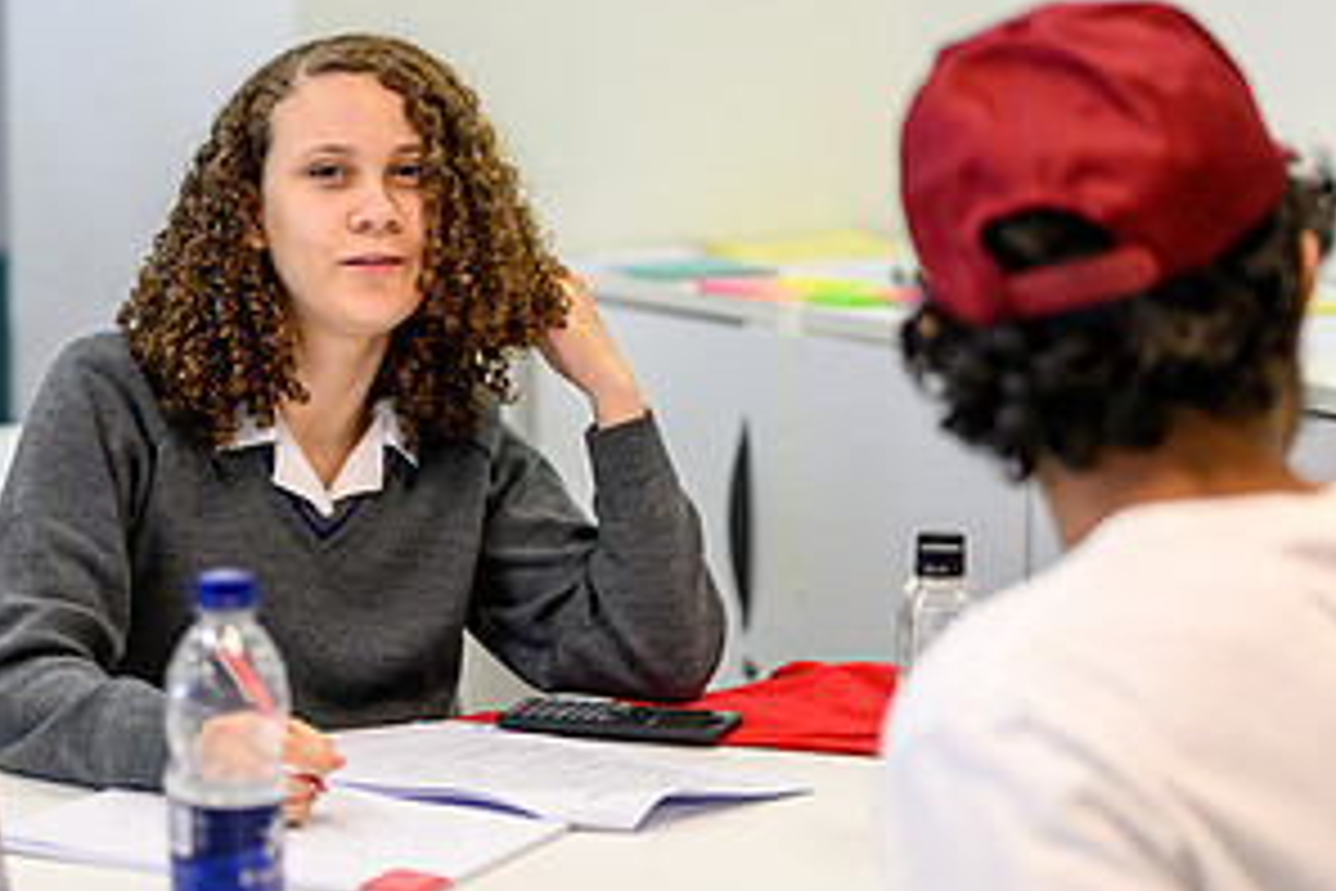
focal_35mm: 99
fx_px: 3674
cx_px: 283
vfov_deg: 13.8
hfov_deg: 20.4
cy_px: 416
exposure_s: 1/640
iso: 1100
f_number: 1.8
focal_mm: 50
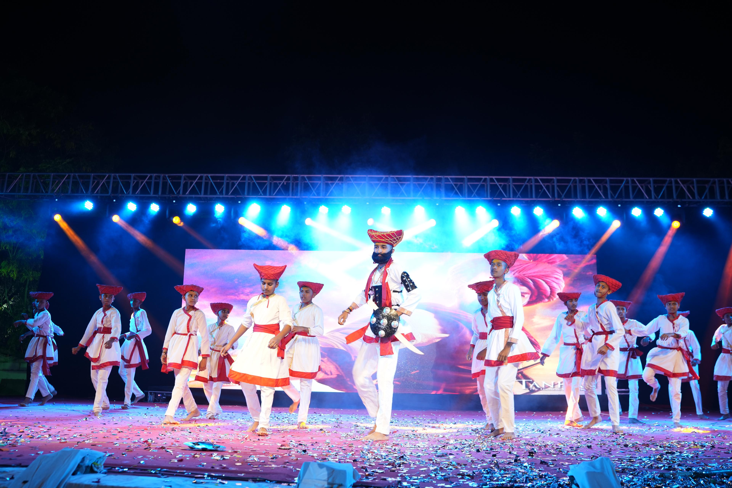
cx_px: 366
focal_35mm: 35
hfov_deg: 54.4
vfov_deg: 37.9
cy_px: 244
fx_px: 712
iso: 640
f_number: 3.5
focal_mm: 35
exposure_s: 1/125
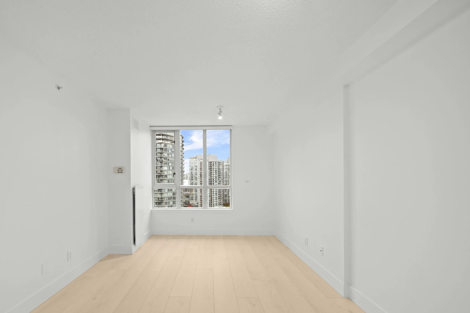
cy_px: 180
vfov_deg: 73.3
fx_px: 209
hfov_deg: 96.3
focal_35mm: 16
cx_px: 208
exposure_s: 1/5
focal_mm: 13
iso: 250
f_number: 6.3
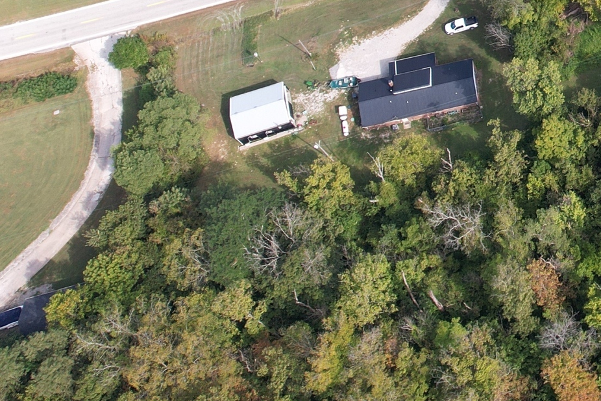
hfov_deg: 24.3
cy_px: -168
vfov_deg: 17.2
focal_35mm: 73
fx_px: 1218
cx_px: 775
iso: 100
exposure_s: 1/800
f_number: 2.8
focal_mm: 8.38
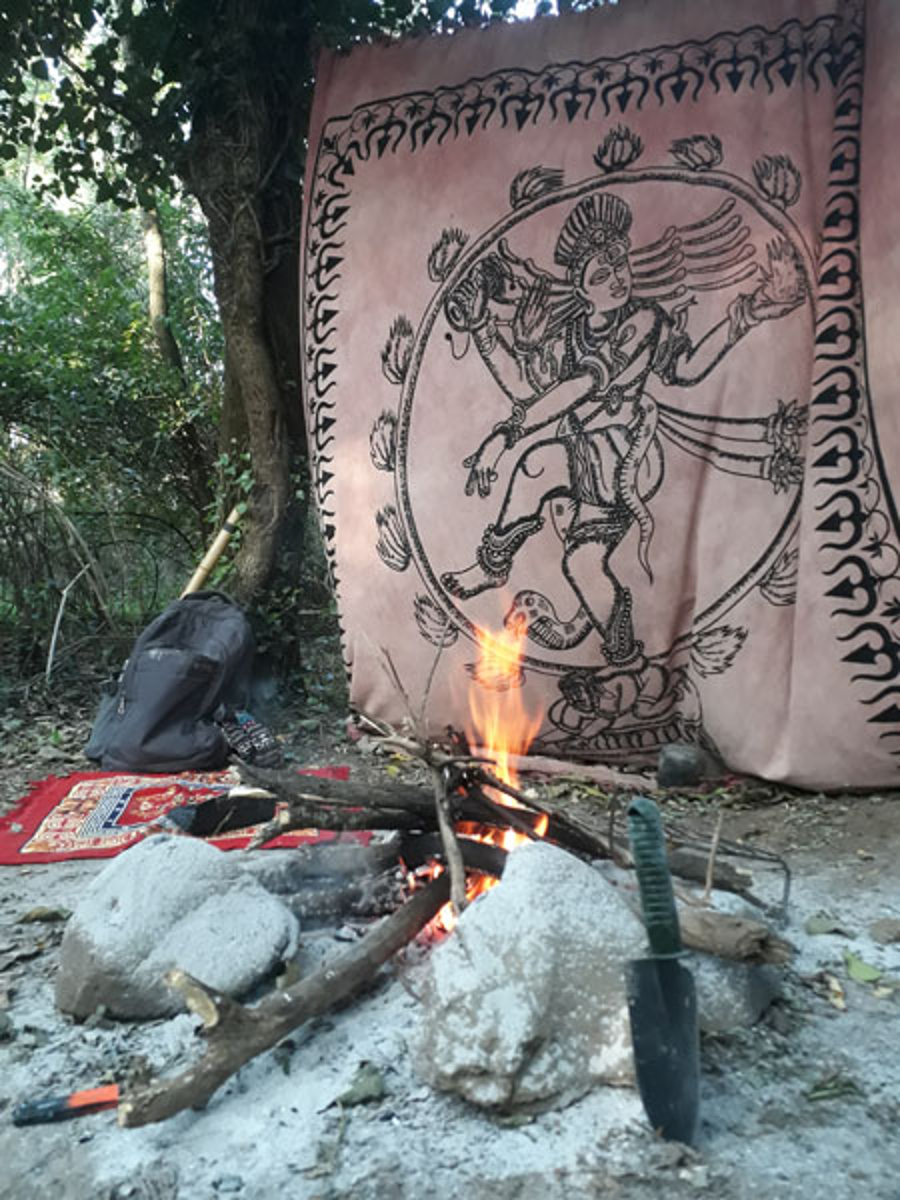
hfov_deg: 51.4
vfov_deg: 65.3
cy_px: 600
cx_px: 450
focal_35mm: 27
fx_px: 936
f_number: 1.9
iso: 160
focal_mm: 3.6
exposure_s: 1/33
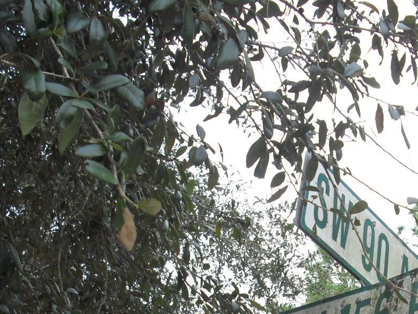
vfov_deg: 18.5
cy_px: 297
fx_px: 942
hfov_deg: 24.6
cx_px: 334
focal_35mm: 78
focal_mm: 6.2
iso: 100
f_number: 2.8
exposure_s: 1/100
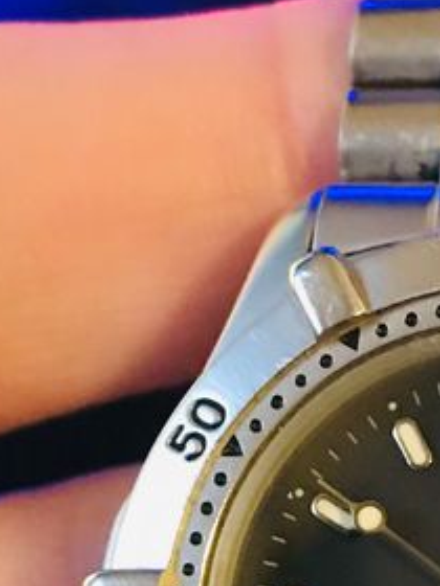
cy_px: 527
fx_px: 2034
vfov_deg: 16.2
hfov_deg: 12.2
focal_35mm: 120
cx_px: 459
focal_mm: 3.99
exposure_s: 1/5
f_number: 1.8
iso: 100
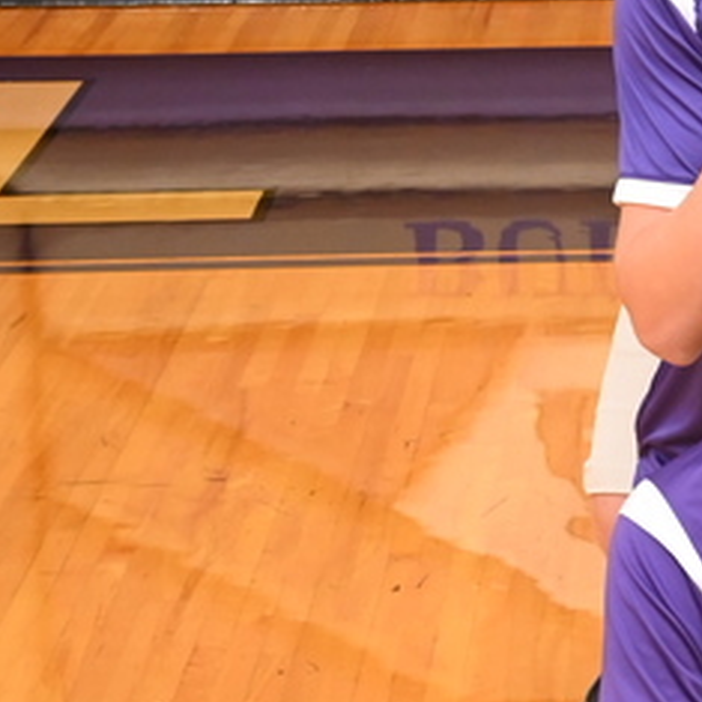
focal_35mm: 152
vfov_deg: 11.5
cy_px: 263
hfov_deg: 11.1
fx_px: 3487
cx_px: 986
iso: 3200
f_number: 5.6
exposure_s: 1/80
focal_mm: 41
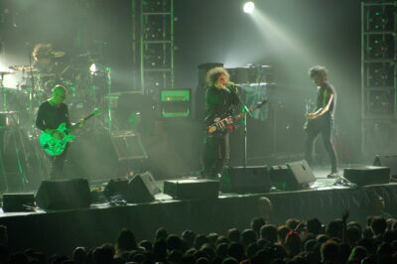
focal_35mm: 300
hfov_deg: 6.9
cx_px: 198
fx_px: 3306
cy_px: 132
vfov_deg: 4.6
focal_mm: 200
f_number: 5.6
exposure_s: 1/30
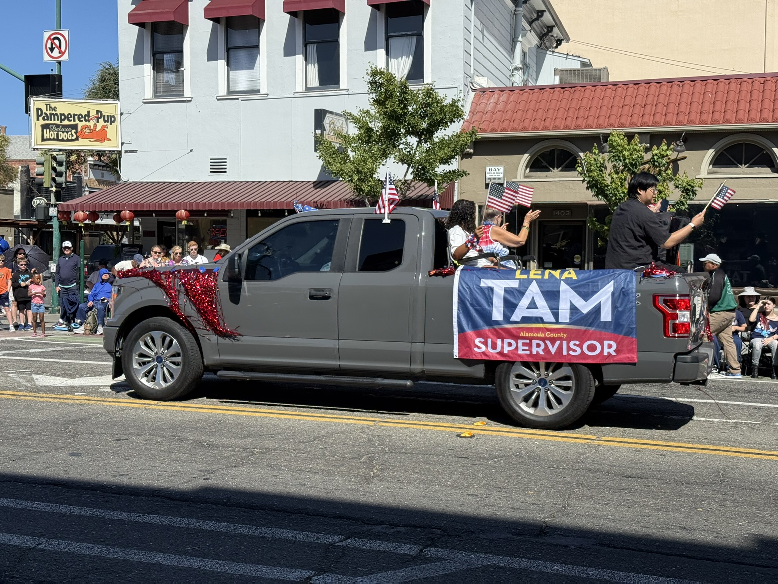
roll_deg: -1.5
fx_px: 1079
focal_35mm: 48
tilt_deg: -1.0
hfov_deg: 39.7
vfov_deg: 30.3
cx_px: 389
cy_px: 292
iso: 64
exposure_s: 1/4329
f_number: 1.78
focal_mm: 6.76
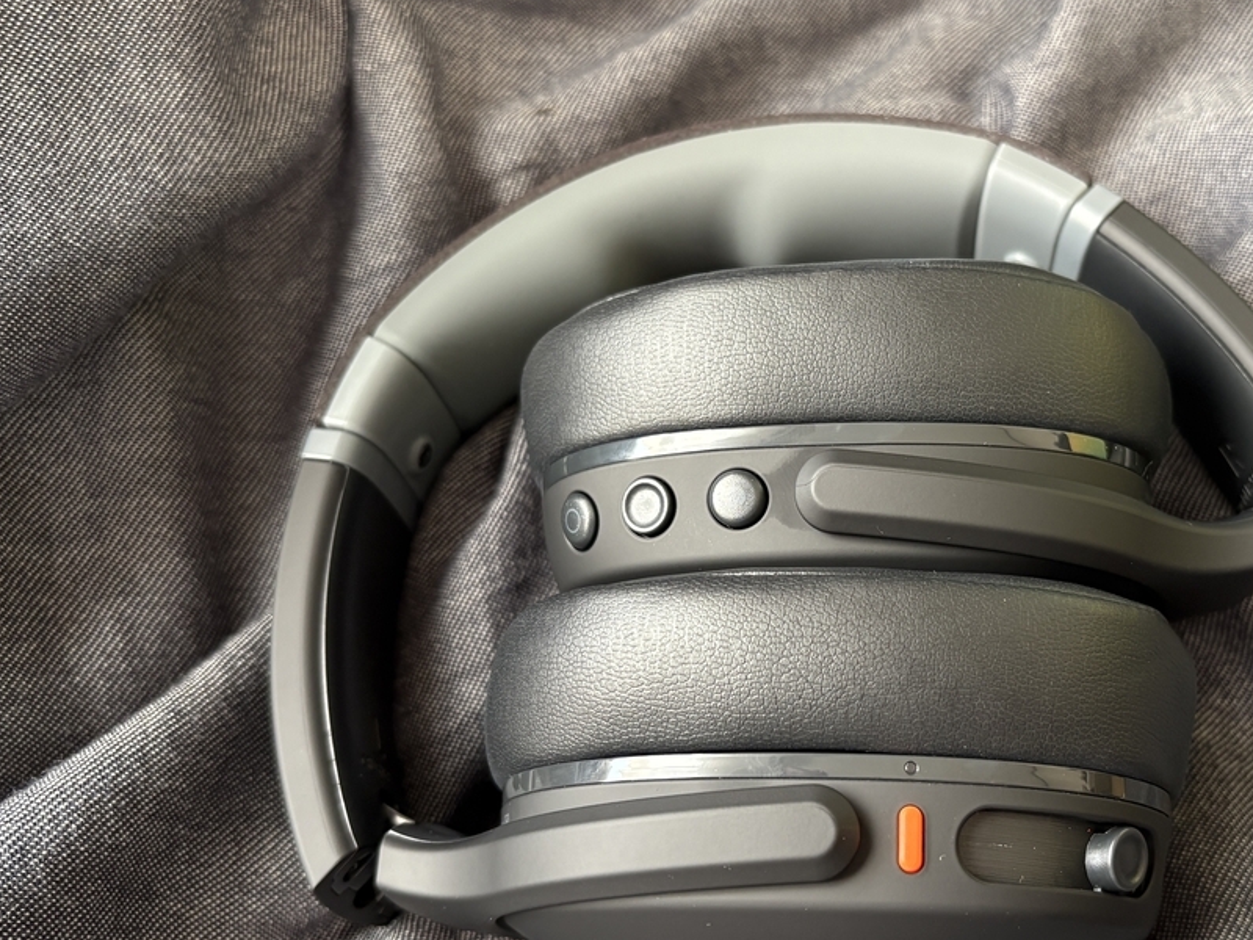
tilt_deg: -67.6
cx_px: 810
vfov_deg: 36.8
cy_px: 519
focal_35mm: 39
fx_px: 1412
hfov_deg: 47.3
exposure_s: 1/60
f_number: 1.6
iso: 200
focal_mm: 5.96
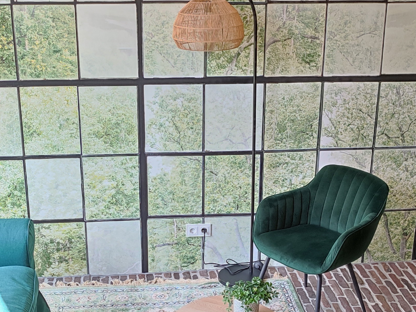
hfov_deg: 31.2
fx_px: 745
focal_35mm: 62
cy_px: 206
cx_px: 208
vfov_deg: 23.6
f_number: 1.9
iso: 234
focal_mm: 6.04
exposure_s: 1/50
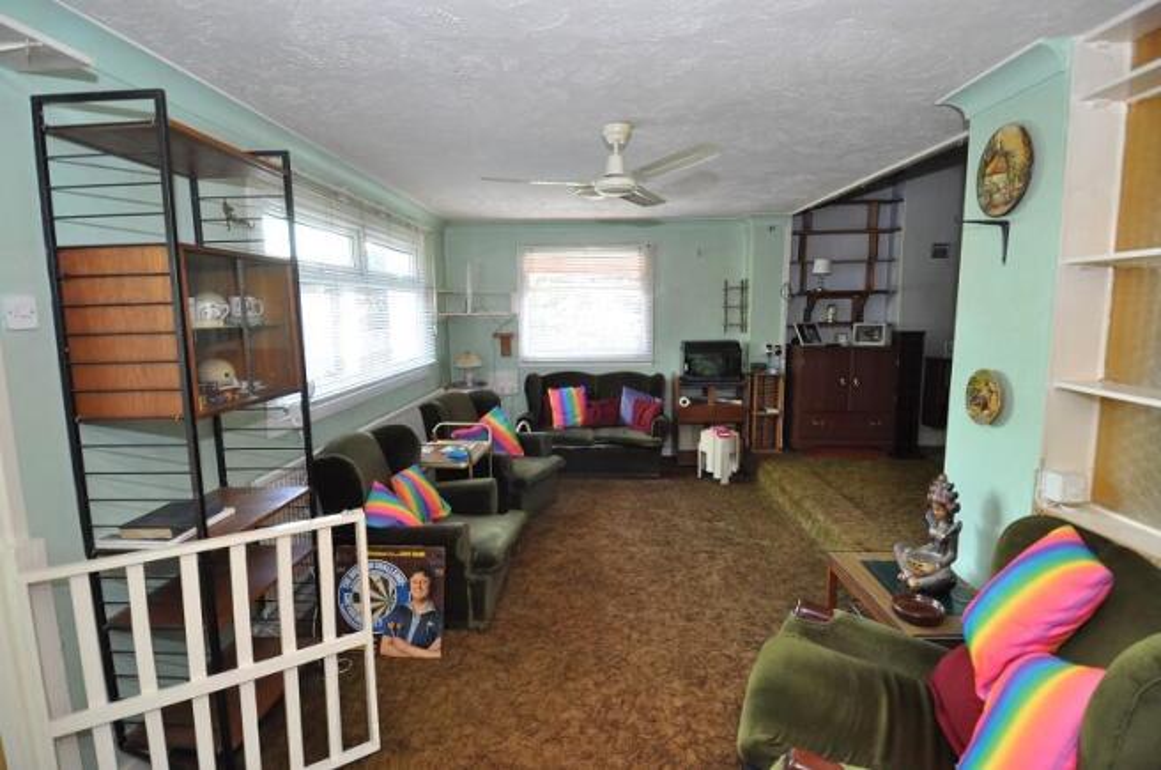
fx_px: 580
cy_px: 385
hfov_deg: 90.1
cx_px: 580
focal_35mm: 18
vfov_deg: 67.2
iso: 720
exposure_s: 1/60
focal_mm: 12
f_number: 4
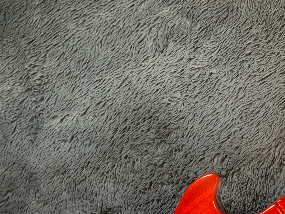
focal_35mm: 81
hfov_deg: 22.9
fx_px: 667
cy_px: 214
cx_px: 302
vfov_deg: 17.8
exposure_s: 1/104
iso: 64
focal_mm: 3
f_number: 1.8
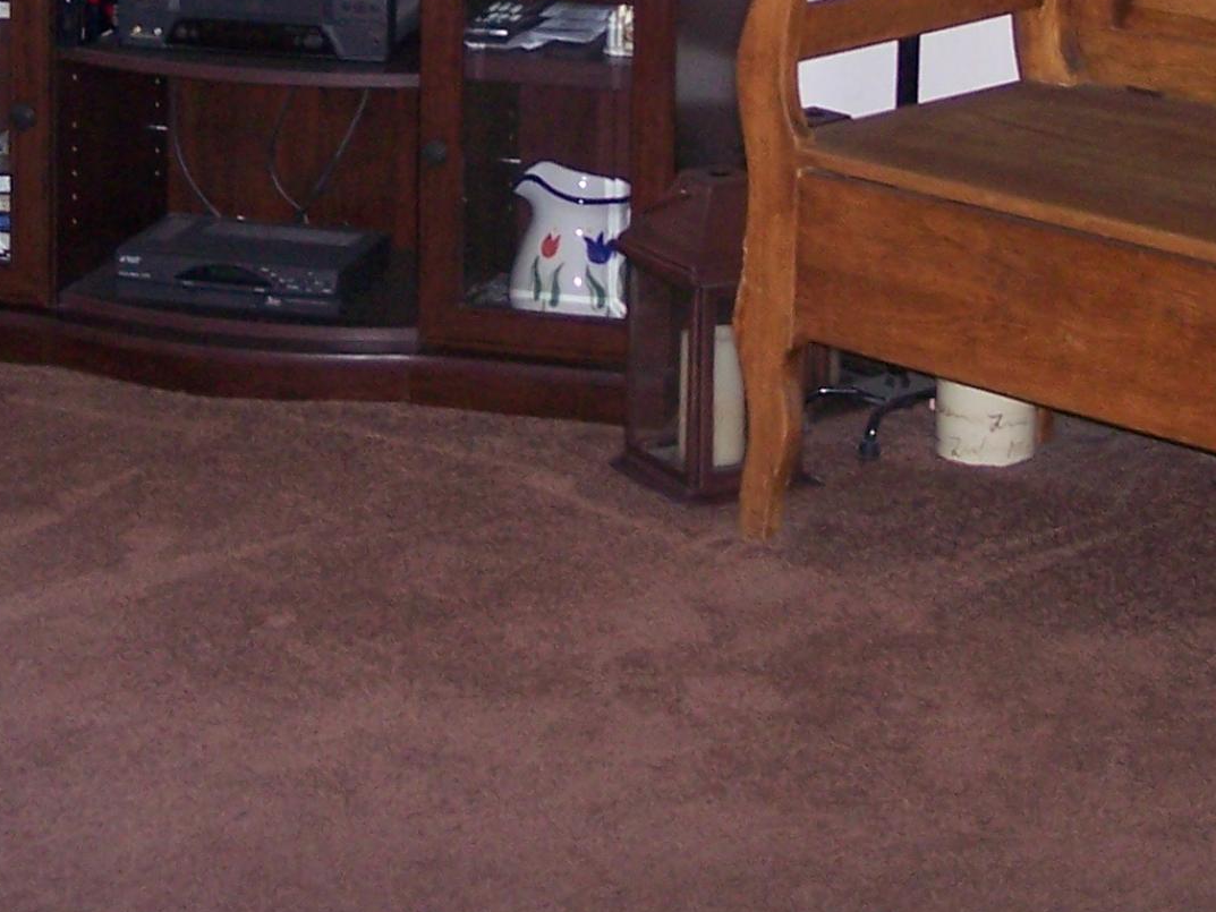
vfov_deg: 13.2
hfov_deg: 18.0
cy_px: -248
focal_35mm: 109
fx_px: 3829
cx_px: 604
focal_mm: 8
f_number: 2.8
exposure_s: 1/60
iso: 140
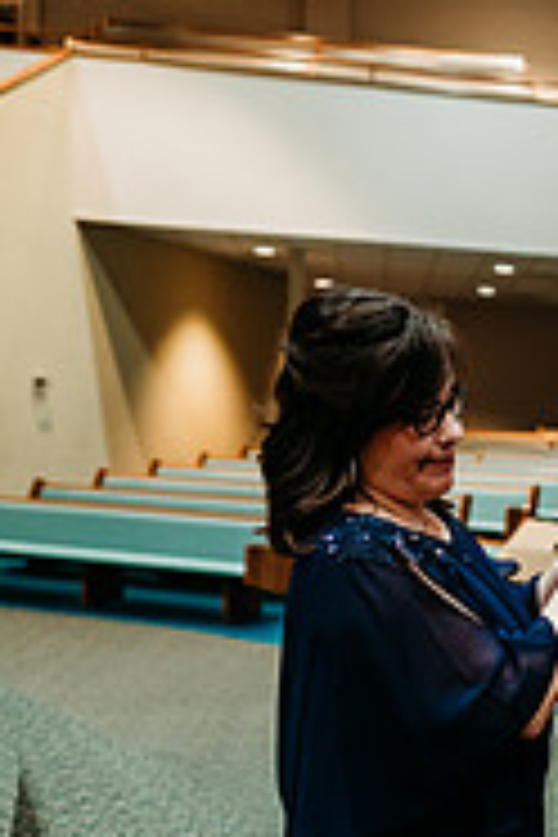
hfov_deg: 21.7
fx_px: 1348
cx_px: 666
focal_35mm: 58
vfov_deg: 33.6
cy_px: 652
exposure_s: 1/125
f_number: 1.8
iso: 2000
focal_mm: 24
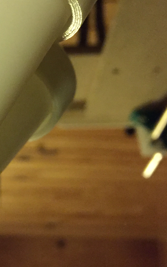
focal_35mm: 62
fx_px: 452
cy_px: 85
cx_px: -14
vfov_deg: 32.6
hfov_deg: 20.1
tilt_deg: -56.3
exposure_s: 1/17
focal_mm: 4.15
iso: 250
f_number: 2.2
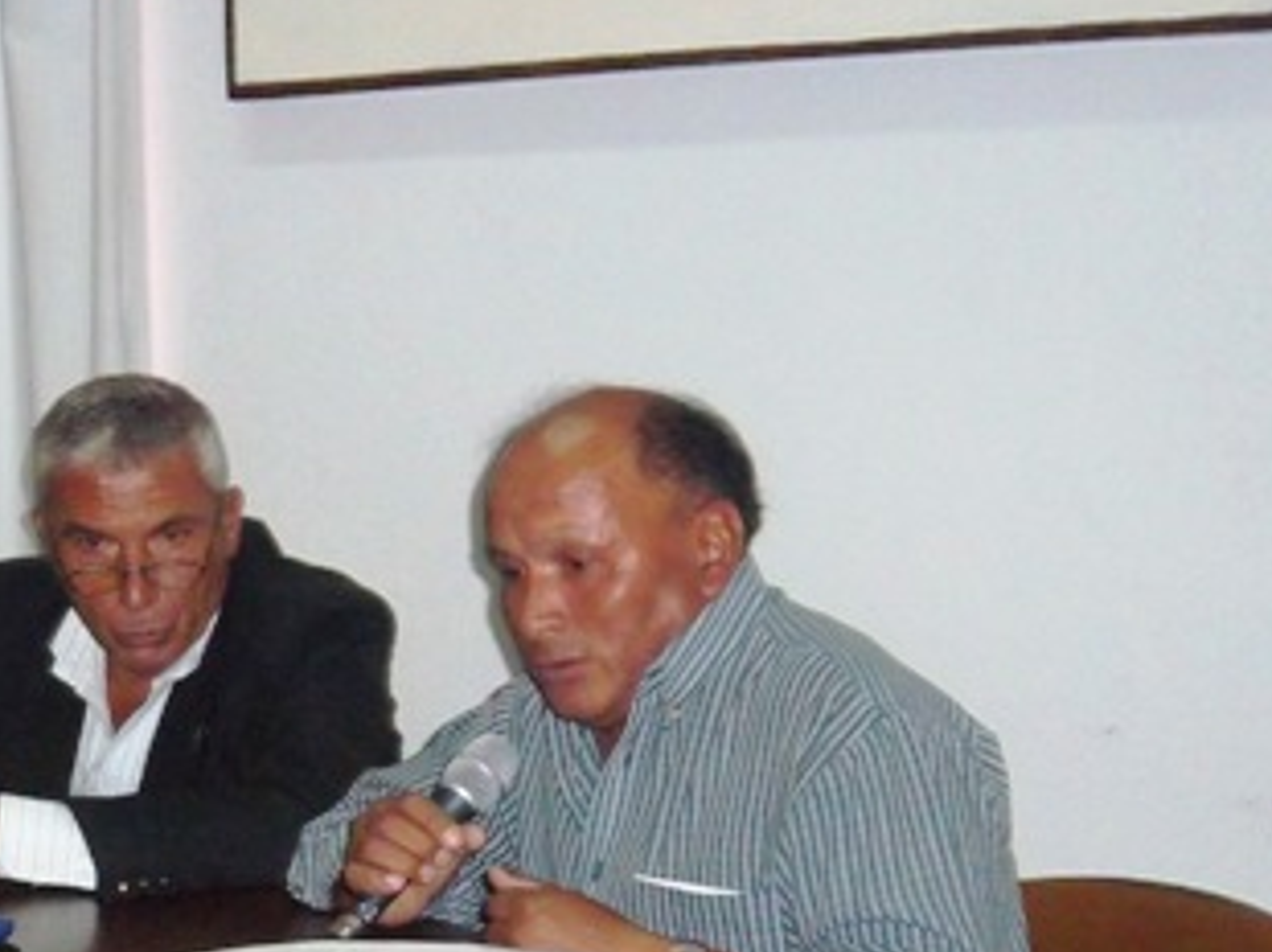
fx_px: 3341
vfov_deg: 16.0
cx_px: 78
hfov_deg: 21.0
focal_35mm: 91
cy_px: 870
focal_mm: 8.3
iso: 400
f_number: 4.58
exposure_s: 1/40
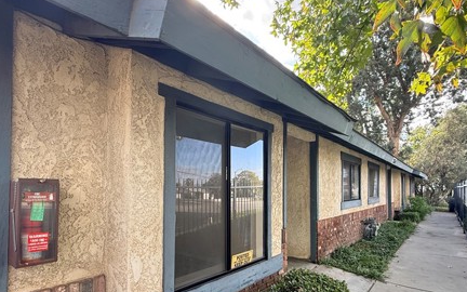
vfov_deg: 54.4
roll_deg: -0.3
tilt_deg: +1.4
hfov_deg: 79.5
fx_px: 280
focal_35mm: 22
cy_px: 183
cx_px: 212
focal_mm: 2.22
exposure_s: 1/306
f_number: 2.2
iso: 64
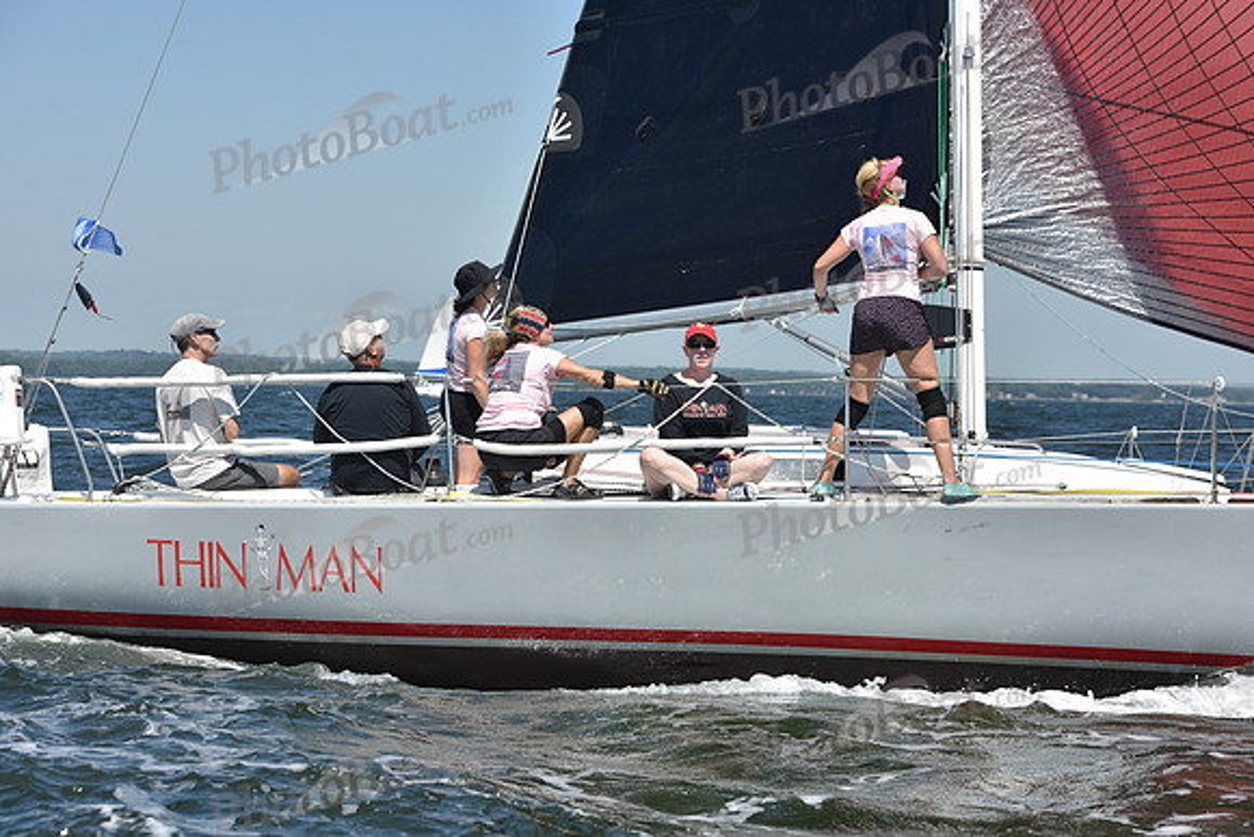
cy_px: 418
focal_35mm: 95
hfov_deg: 21.5
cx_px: 627
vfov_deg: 14.4
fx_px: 3310
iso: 250
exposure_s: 1/1250
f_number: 8
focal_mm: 95
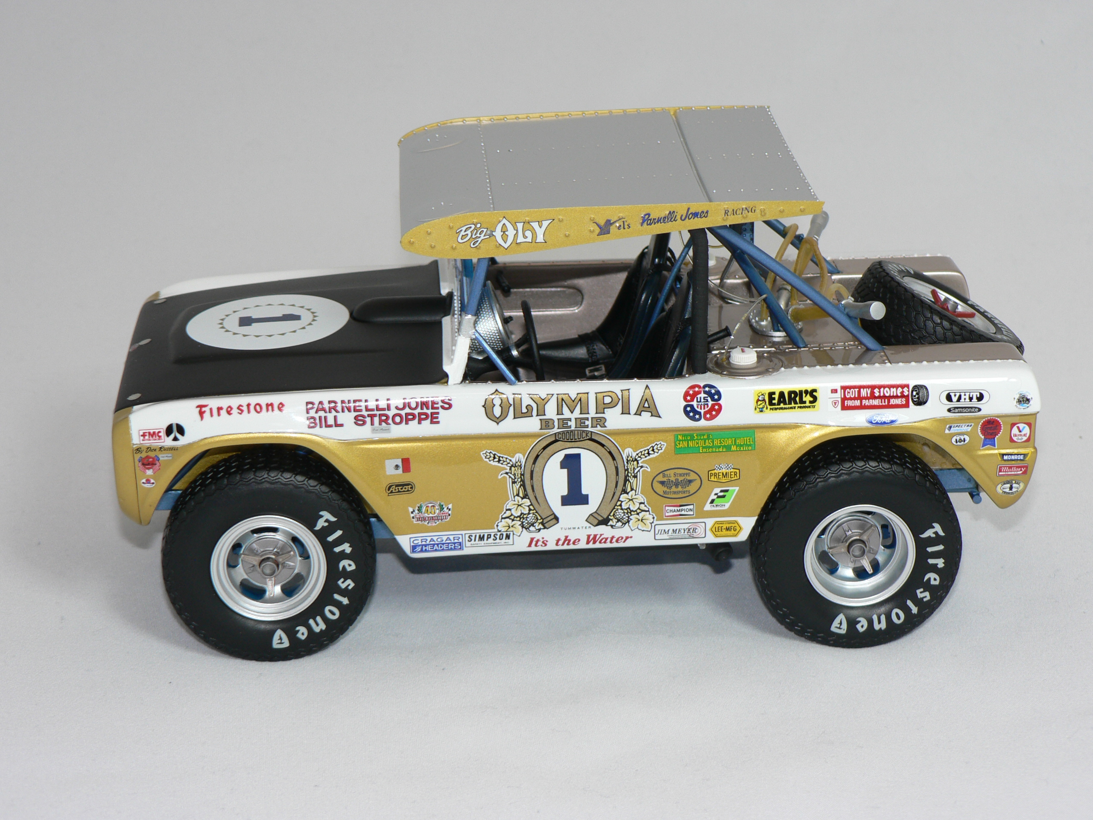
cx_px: 546
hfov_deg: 24.4
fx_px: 2526
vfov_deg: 18.4
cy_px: 410
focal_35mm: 80
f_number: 3.2
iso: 80
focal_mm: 13.4
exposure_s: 1/60
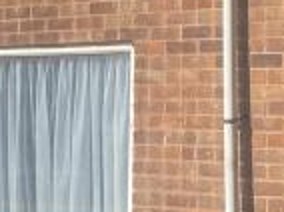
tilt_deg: +11.0
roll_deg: -0.4
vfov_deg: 7.5
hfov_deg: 10.5
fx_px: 1540
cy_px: -248
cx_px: 170
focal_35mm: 188
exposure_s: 1/2410
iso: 32
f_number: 1.8
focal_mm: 4.25
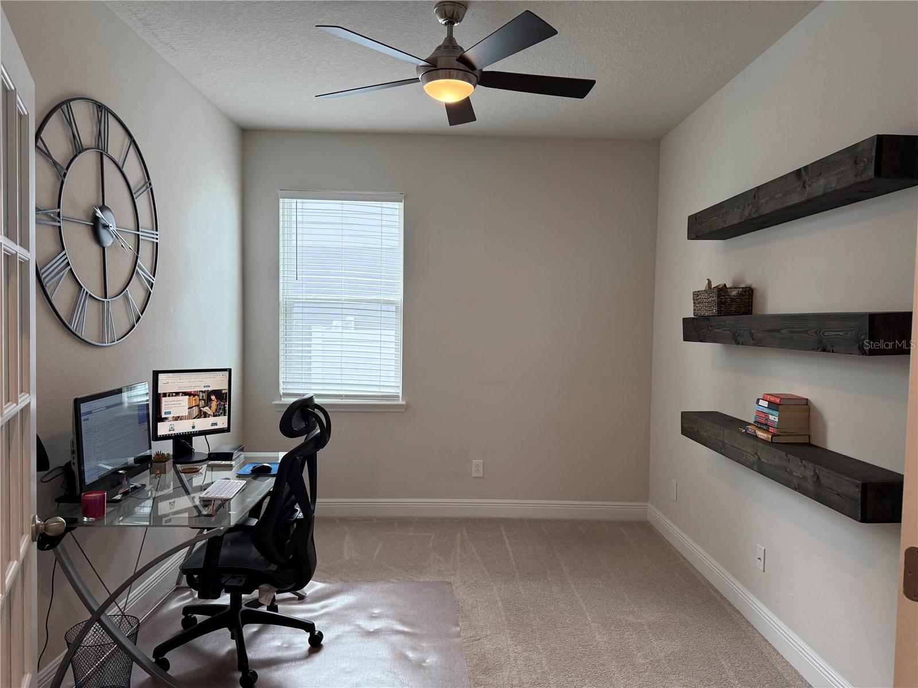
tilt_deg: -2.3
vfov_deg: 56.8
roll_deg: -0.7
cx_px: 459
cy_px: 344
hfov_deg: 71.6
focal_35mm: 24
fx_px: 636
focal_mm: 6.76
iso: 200
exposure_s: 1/184
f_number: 1.78
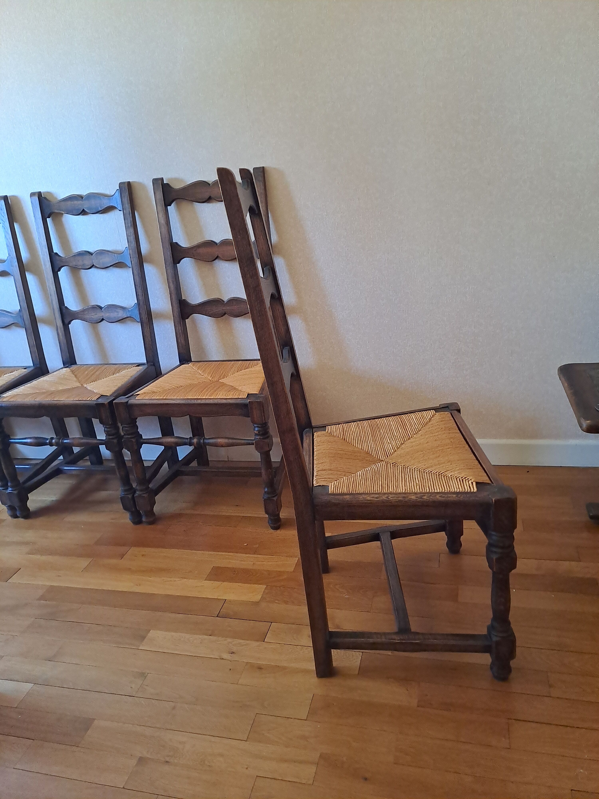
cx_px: 300
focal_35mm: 25
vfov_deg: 69.4
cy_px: 400
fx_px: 577
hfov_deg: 54.9
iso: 320
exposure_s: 1/60
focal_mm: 4.65
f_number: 1.8
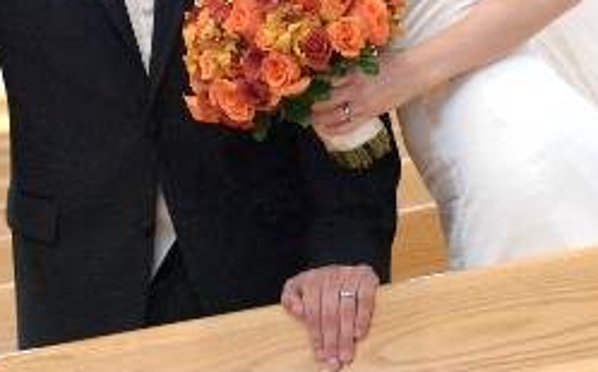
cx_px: 215
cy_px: -262
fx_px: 3207
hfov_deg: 10.6
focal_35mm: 197
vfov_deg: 6.5
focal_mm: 50
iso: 500
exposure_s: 1/50
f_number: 2.8
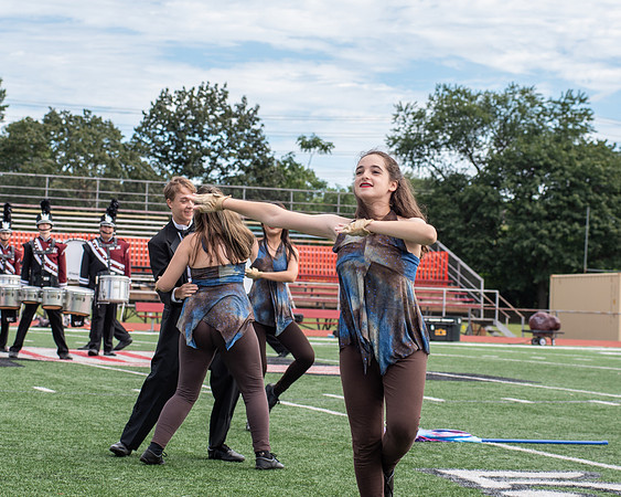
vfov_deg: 13.0
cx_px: 339
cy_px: 175
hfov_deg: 16.2
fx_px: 2183
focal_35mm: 119
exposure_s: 1/640
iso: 200
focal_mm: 80
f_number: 5.6
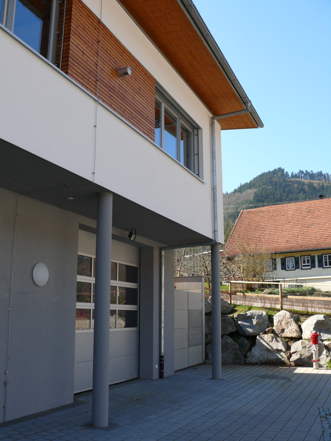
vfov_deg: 52.6
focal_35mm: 35
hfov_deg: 40.7
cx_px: 166
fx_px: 446
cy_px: 220
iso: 100
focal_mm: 7.4
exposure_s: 1/200
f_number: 5.6
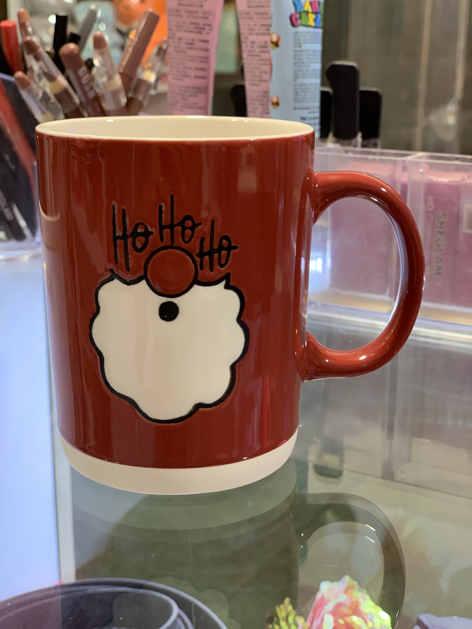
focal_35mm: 52
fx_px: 945
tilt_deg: -14.7
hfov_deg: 28.0
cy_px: 314
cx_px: 236
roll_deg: -0.6
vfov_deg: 36.8
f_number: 2.4
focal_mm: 6
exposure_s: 1/50
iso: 160
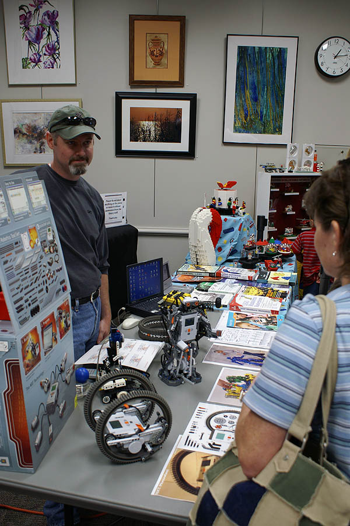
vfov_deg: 57.3
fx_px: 482
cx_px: 175
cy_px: 263
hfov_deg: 39.9
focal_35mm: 33
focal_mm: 22
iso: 320
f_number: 4
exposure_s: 1/40
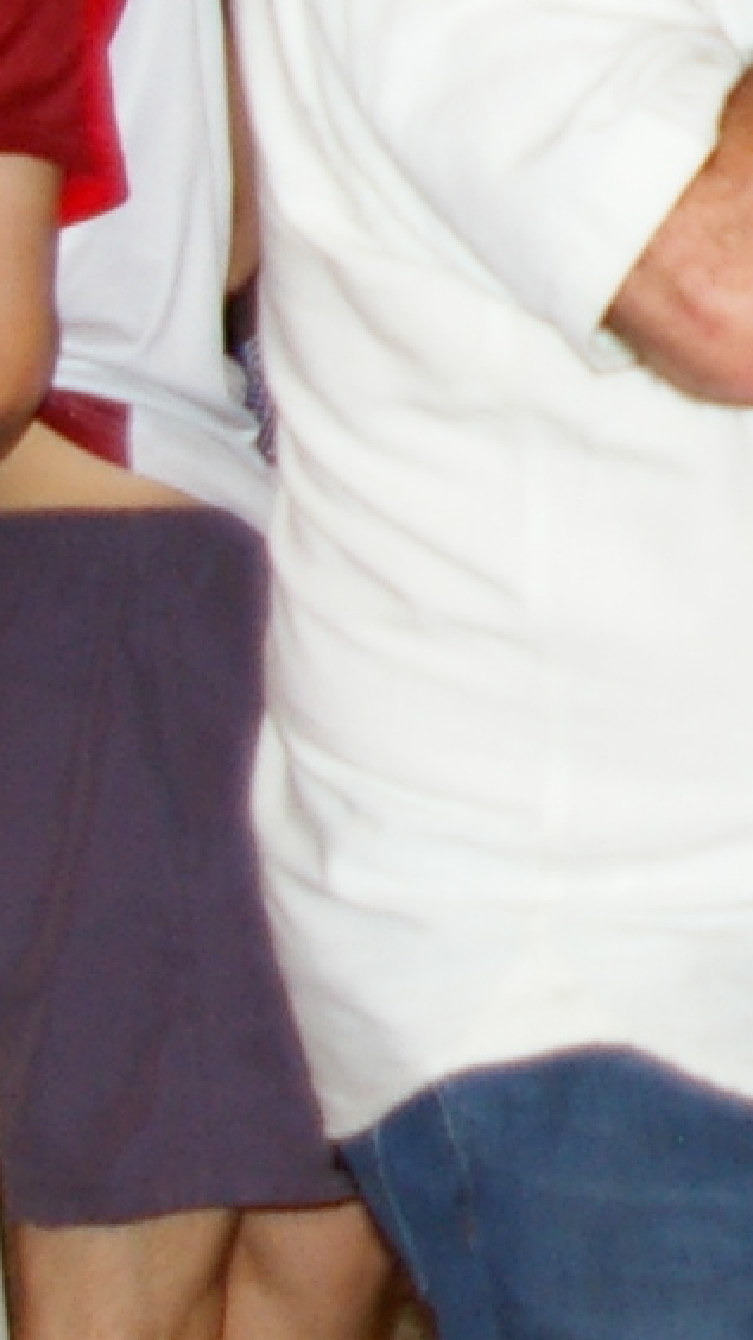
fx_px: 6244
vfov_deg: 12.0
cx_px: 1758
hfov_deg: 6.6
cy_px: -280
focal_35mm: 176
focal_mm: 21
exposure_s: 1/30
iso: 400
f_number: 4.5
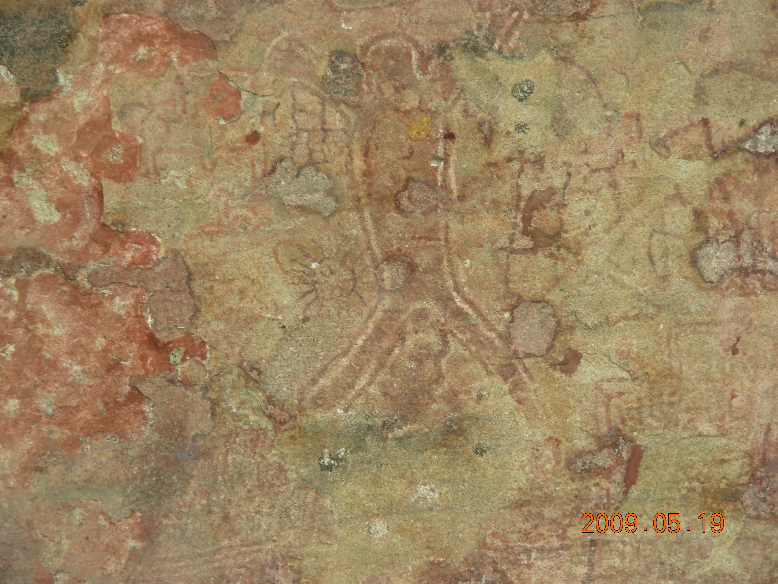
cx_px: 389
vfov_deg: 10.0
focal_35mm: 148
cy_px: 292
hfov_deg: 13.3
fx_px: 3326
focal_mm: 24.7
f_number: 3.5
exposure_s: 1/60
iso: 56
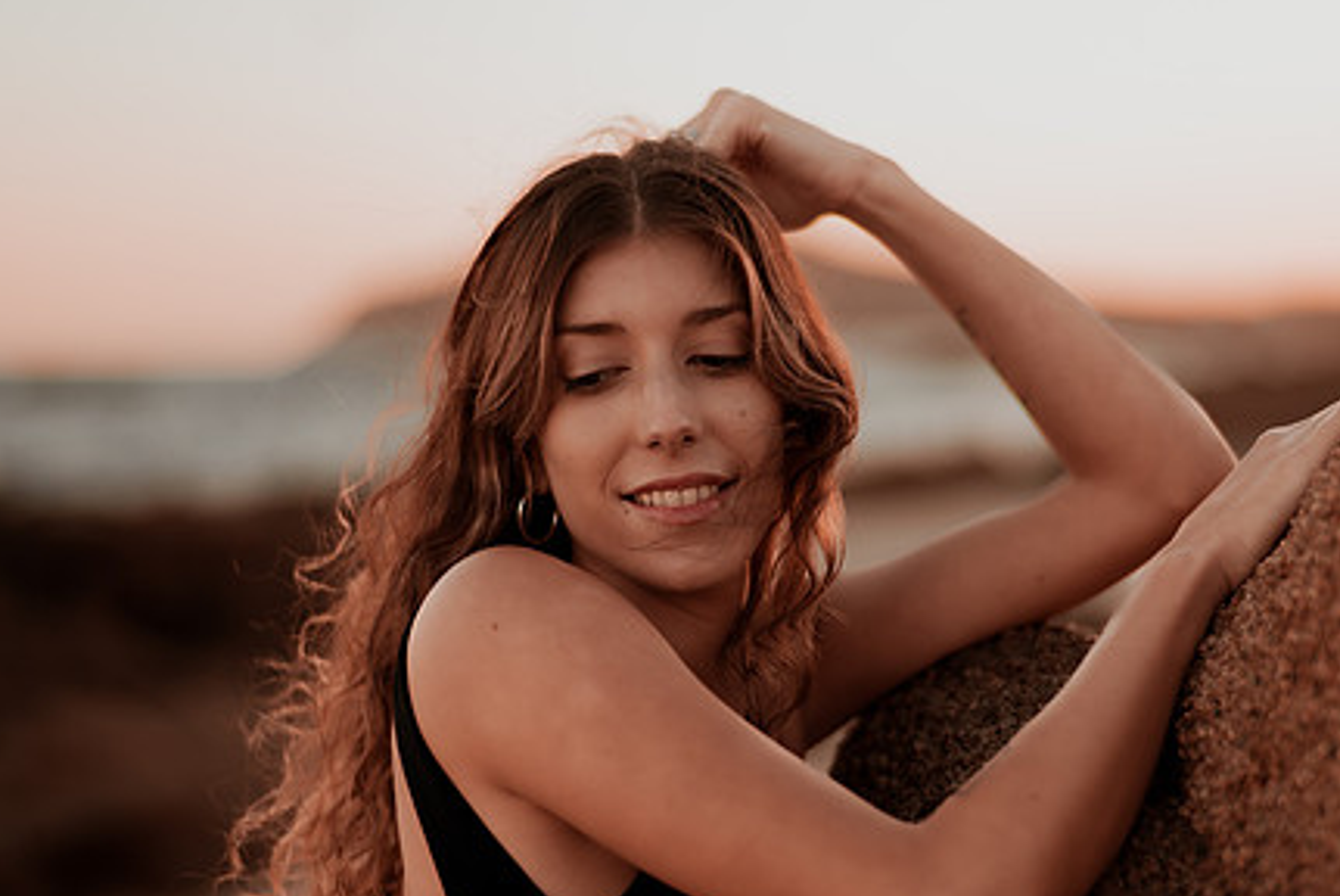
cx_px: 777
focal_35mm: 78
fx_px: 2905
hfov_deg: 25.9
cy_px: 565
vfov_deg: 17.5
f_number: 1.4
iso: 100
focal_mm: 58
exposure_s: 1/800
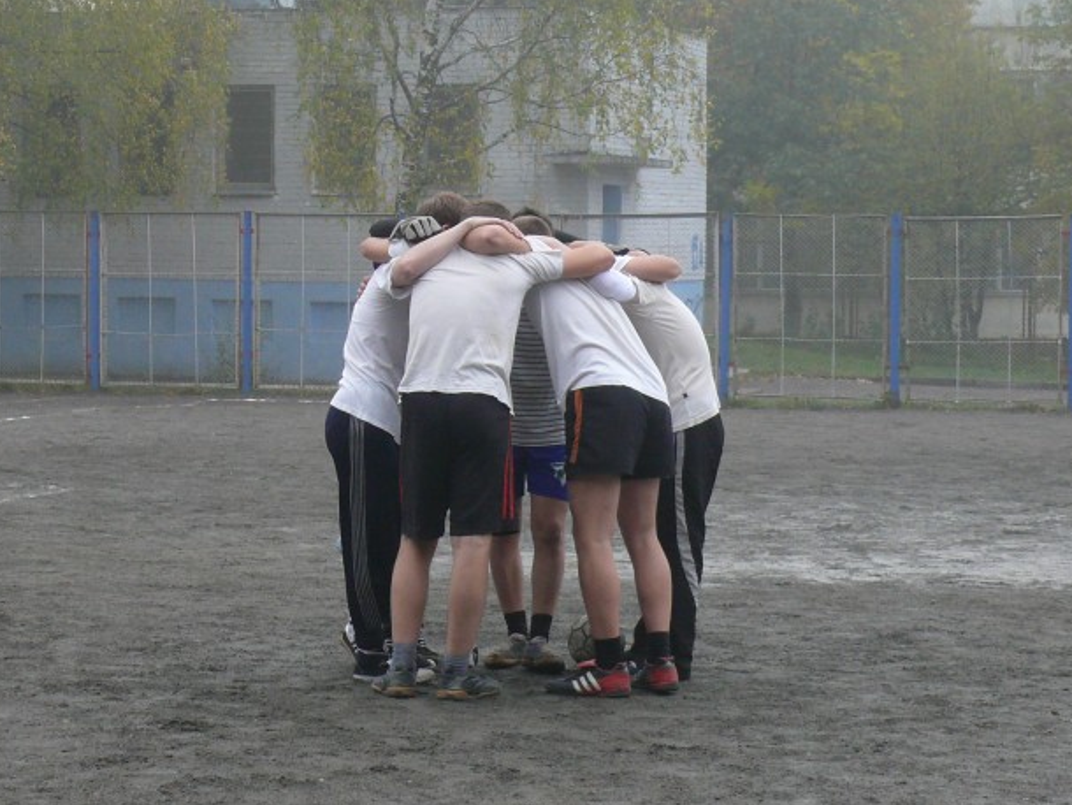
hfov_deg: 18.2
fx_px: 3346
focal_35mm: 108
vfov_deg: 13.7
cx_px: 550
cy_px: 418
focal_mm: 13.4
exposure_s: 1/400
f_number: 3.2
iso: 200
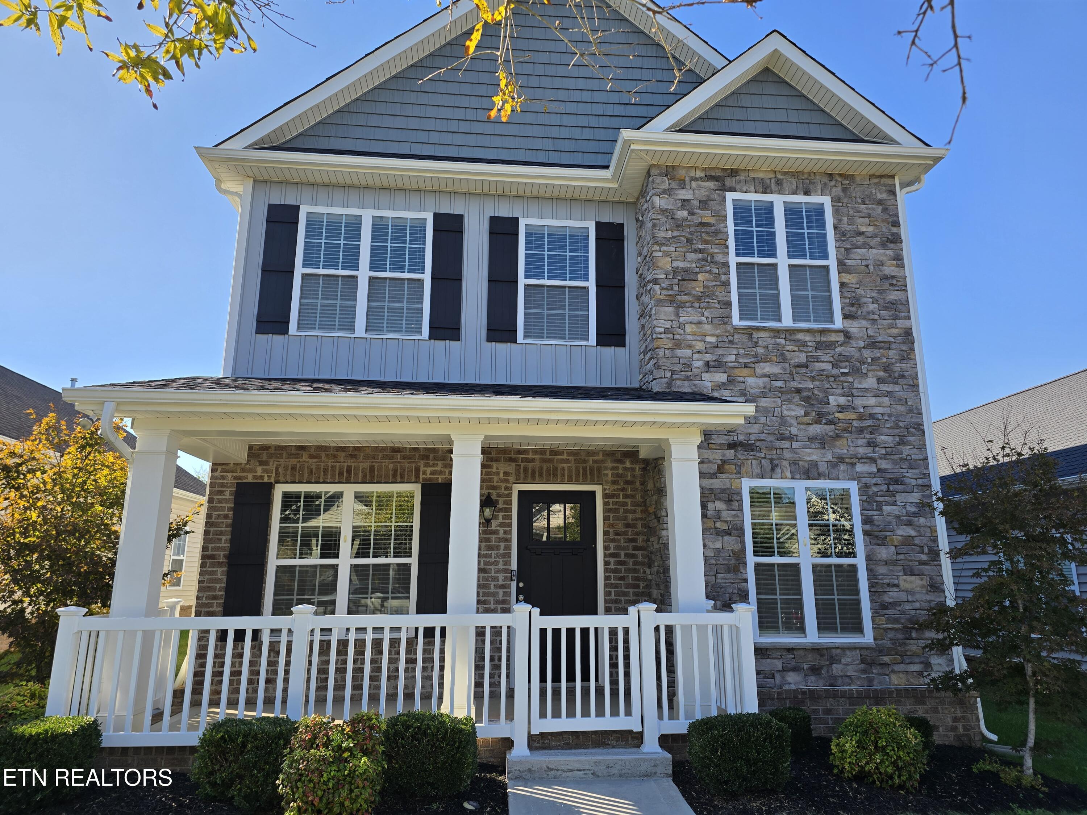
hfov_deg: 73.9
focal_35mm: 23
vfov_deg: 58.9
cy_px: 408
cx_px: 544
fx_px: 722
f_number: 1.7
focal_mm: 6.3
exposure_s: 1/494
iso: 12
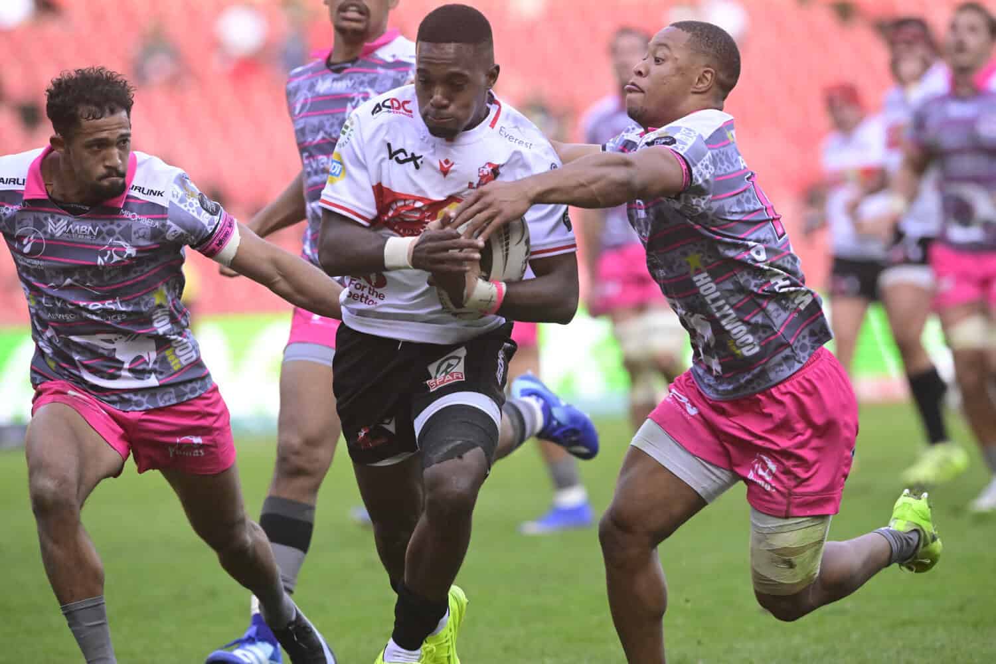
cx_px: 498
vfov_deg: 3.4
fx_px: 11066
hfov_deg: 5.2
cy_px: 332
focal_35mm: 400
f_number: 6.3
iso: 8000
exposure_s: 1/2500
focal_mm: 400
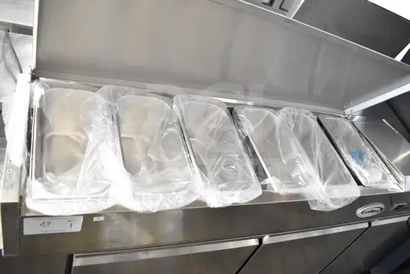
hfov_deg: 67.4
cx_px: 205
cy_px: 137
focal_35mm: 27
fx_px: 308
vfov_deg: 48.0
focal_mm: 18
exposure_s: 1/80
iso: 6400
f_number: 4.5
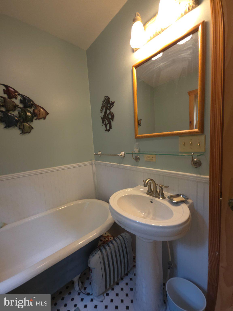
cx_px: 116
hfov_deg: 89.9
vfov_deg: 106.2
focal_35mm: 13
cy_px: 156
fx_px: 117
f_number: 1.9
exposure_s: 1/30
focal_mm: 2.2
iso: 100
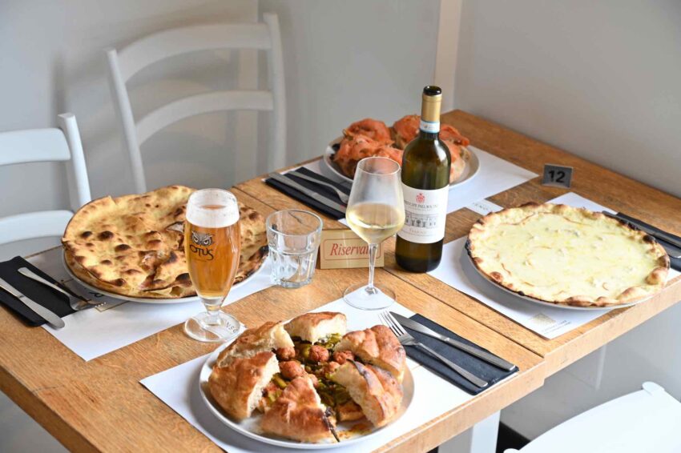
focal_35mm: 61
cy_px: 226
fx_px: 1153
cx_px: 340
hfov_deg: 32.9
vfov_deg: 22.2
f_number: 5
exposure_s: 1/100
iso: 800
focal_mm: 61
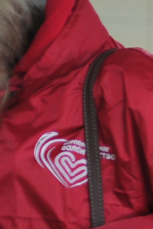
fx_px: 2112
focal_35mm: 331
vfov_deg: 6.2
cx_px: 646
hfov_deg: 3.9
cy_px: 222
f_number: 2.5
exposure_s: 1/250
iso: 800
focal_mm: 50
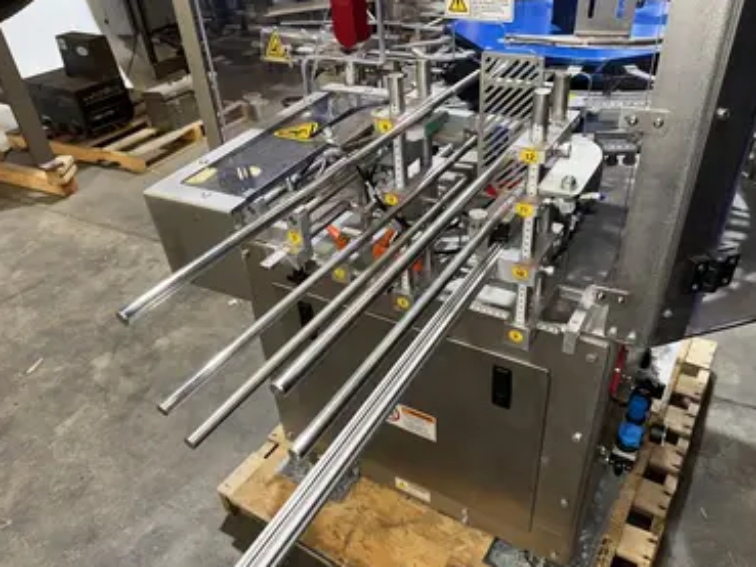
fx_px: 568
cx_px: 406
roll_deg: +3.1
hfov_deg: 67.2
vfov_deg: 53.1
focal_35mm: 26
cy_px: 299
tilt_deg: -36.6
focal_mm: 6.76
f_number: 1.78
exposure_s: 1/17
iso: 80
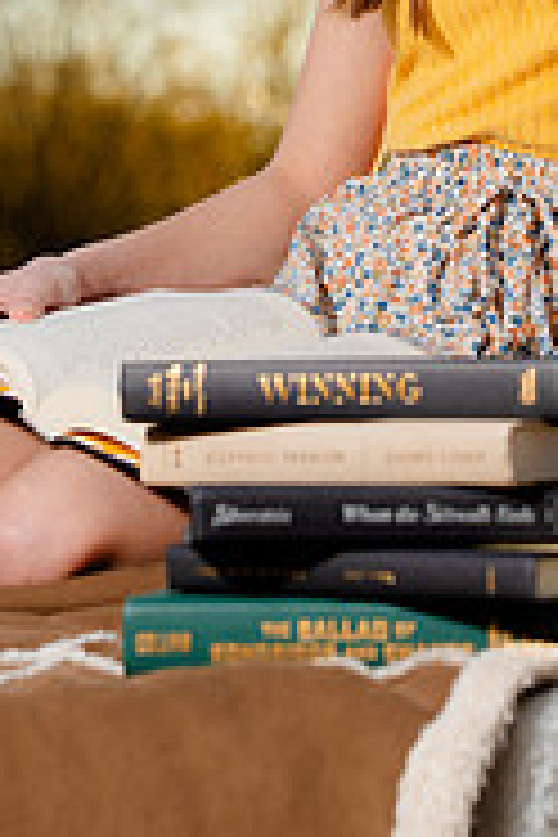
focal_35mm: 232
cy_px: -18
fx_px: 5394
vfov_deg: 8.8
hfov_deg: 5.9
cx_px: 382
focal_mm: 96
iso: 100
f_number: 5.6
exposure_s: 1/200
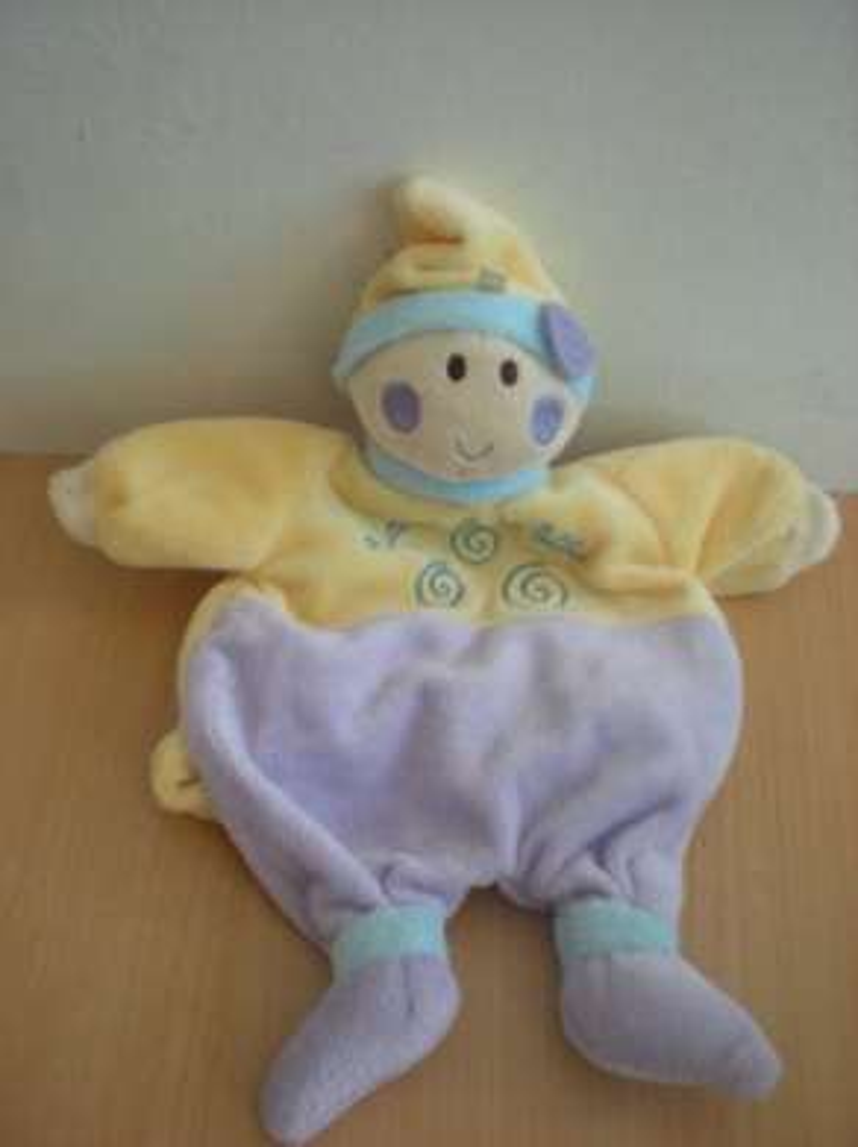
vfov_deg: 49.0
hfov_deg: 37.7
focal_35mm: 38
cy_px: 574
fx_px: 1257
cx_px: 429
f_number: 3.1
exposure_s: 1/45.6
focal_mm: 6.3
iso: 200
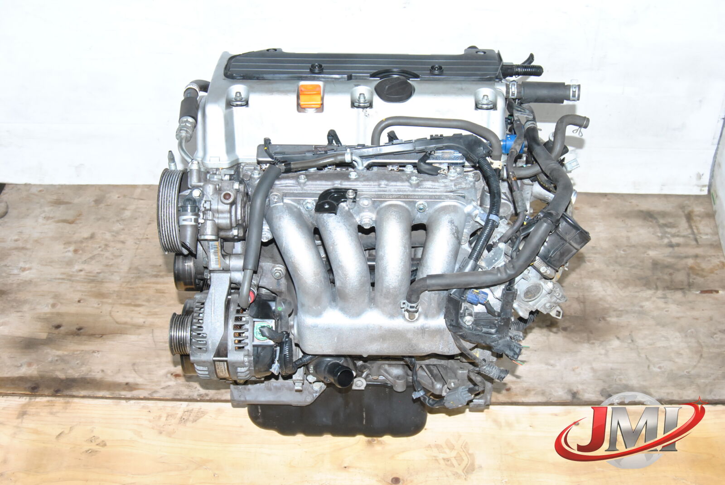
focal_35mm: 45
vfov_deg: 29.9
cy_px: 242
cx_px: 362
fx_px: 907
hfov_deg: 43.6
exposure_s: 1/200
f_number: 9
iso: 800
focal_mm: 30
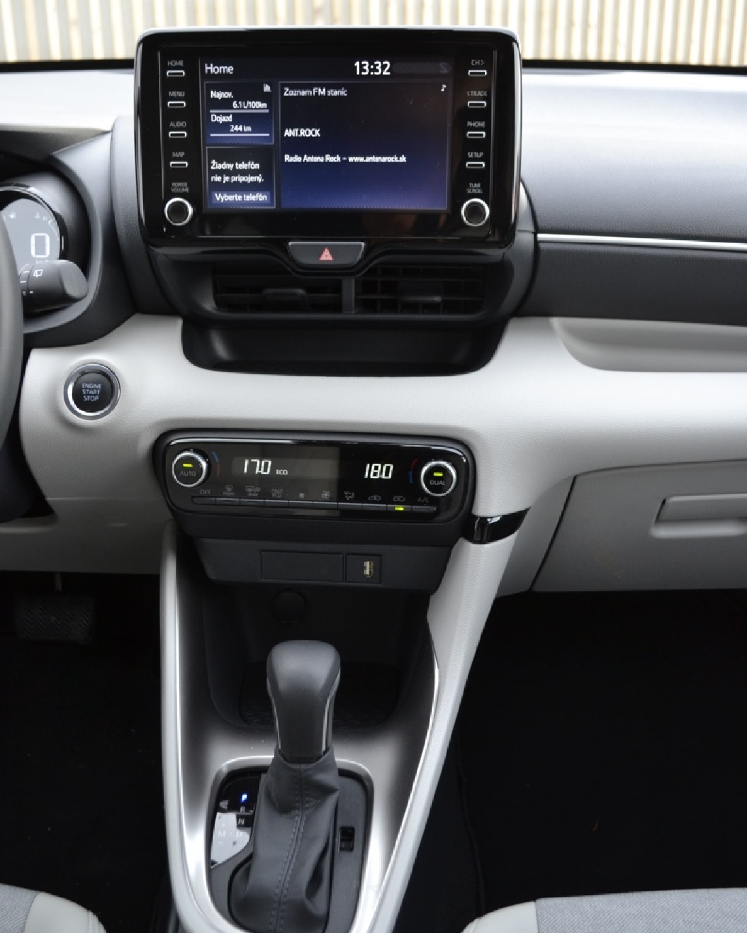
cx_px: 370
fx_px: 1133
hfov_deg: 36.5
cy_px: 428
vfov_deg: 44.7
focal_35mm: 41
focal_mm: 24
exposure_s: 1/80
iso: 400
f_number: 4.5
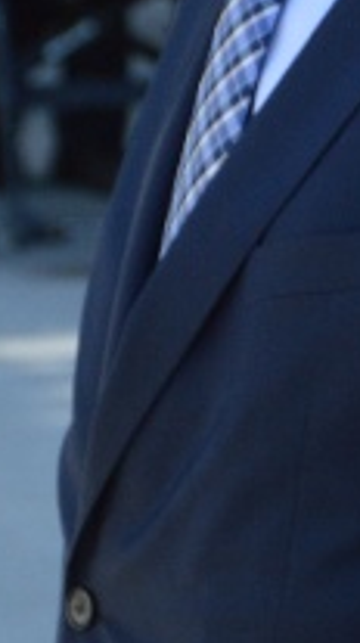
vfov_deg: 3.6
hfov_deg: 2.0
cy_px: -124
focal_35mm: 602
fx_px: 10245
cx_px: 776
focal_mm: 66
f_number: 5.6
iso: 140
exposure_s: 1/125
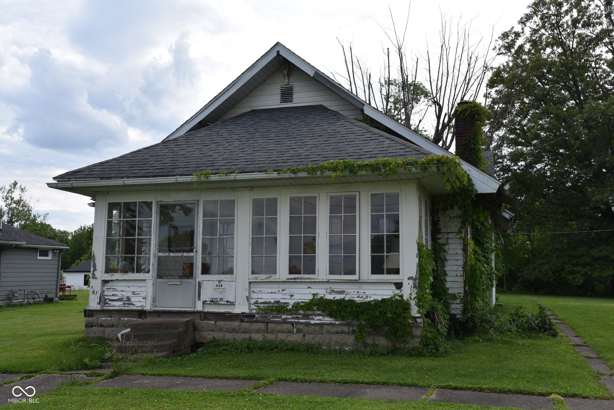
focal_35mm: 38
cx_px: 307
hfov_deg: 50.7
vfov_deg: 35.1
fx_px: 648
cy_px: 205
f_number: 9
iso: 200
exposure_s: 1/320
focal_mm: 38
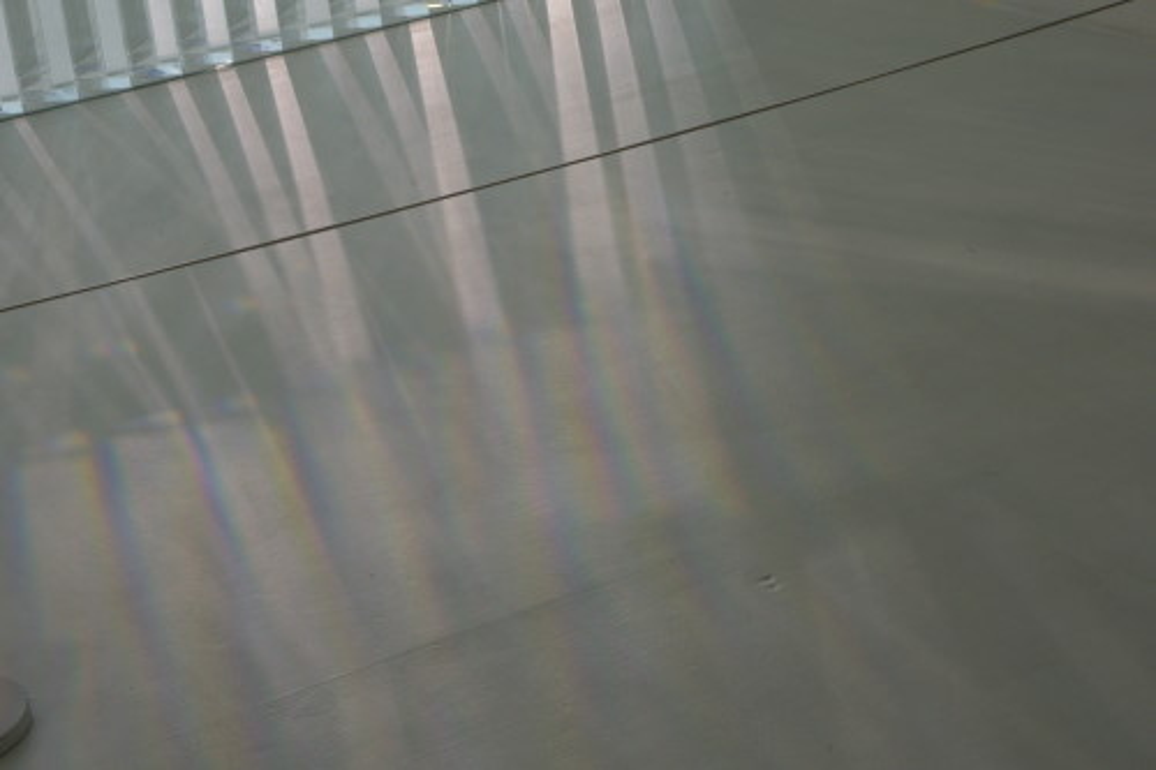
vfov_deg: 16.6
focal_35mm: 82
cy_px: 385
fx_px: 2632
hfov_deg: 24.8
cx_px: 578
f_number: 11
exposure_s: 1/125
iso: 400
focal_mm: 55
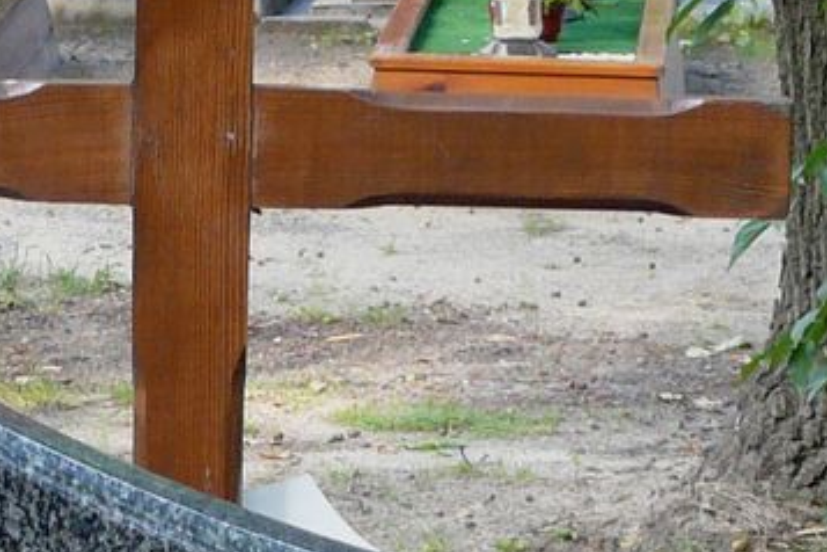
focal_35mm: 236
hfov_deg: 8.7
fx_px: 5421
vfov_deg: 5.7
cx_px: 280
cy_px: 1203
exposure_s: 1/50
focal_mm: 8.8
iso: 100
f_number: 3.8
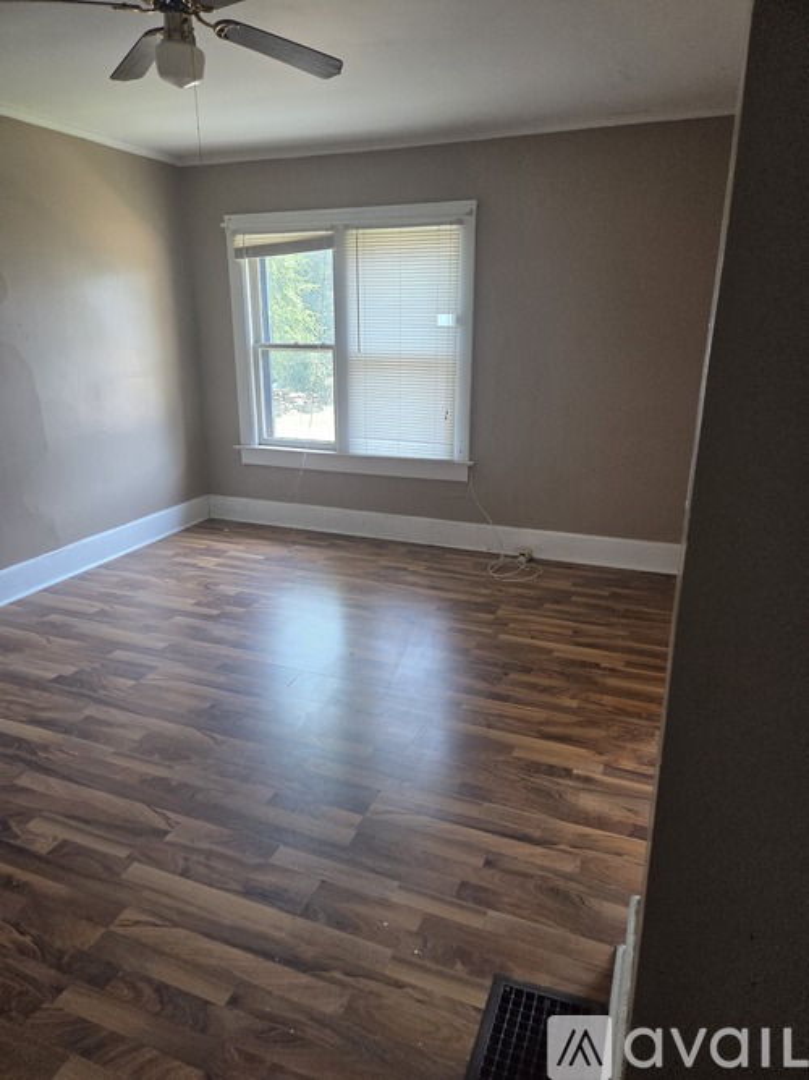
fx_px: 717
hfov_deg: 58.9
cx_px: 404
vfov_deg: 73.9
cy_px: 540
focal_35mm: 23
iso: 250
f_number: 1.8
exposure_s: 1/180
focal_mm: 5.4
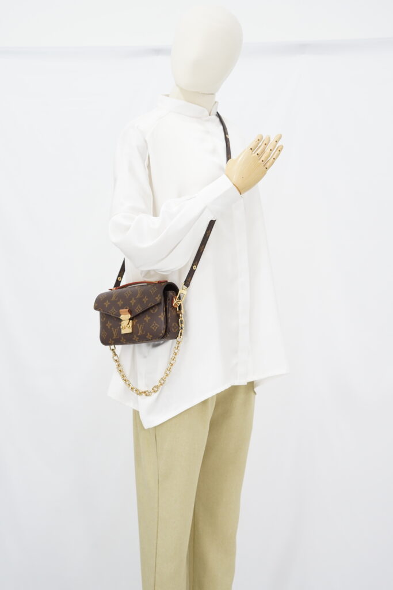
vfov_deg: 39.6
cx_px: 196
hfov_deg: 27.0
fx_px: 818
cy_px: 295
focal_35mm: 50
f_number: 5
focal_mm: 50
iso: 640
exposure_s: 1/13
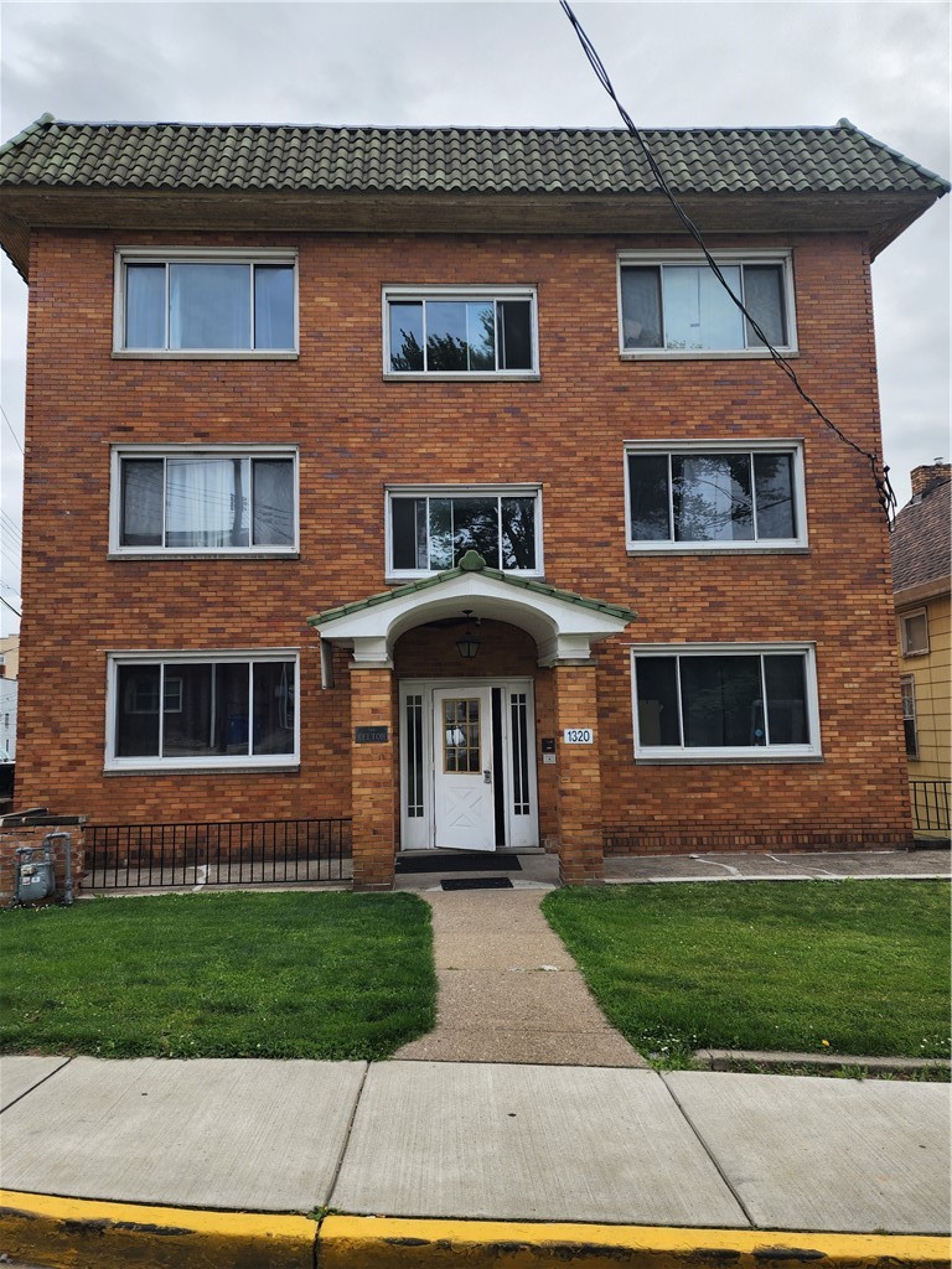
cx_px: 476
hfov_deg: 58.9
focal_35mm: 23
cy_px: 634
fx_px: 843
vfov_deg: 73.9
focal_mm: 6.4
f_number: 1.8
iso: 12
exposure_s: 1/878
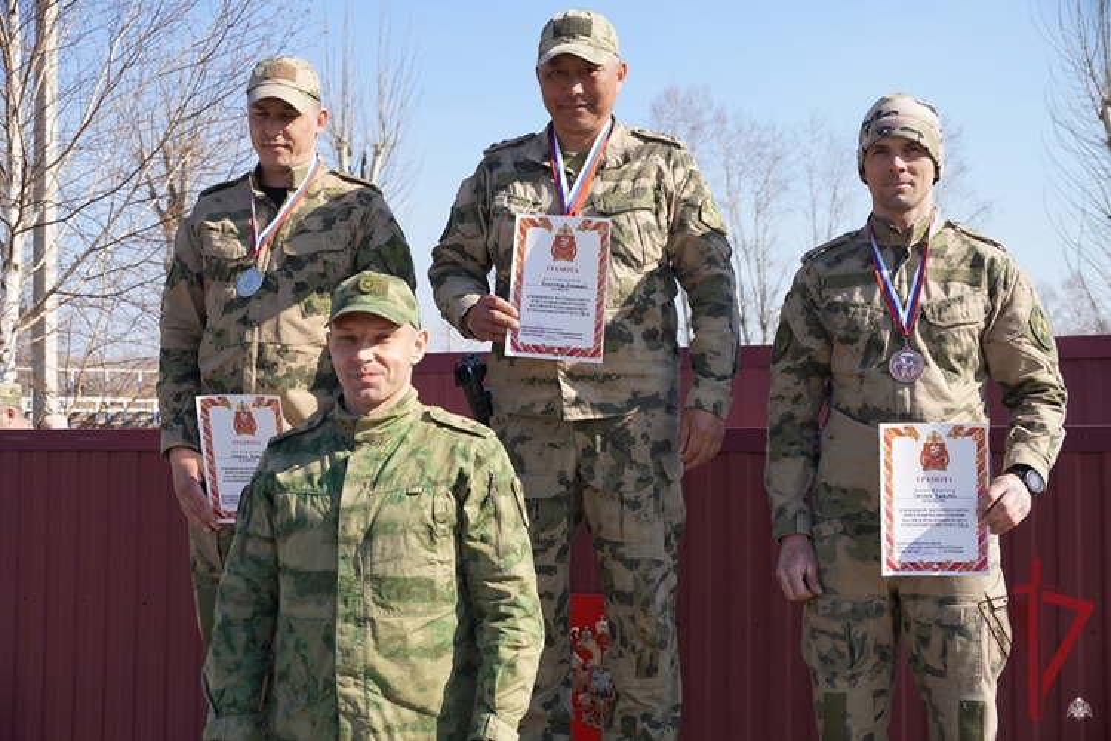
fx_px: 1389
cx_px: 556
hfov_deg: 43.6
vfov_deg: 29.9
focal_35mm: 45
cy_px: 370
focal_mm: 30
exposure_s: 1/400
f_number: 5
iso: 100
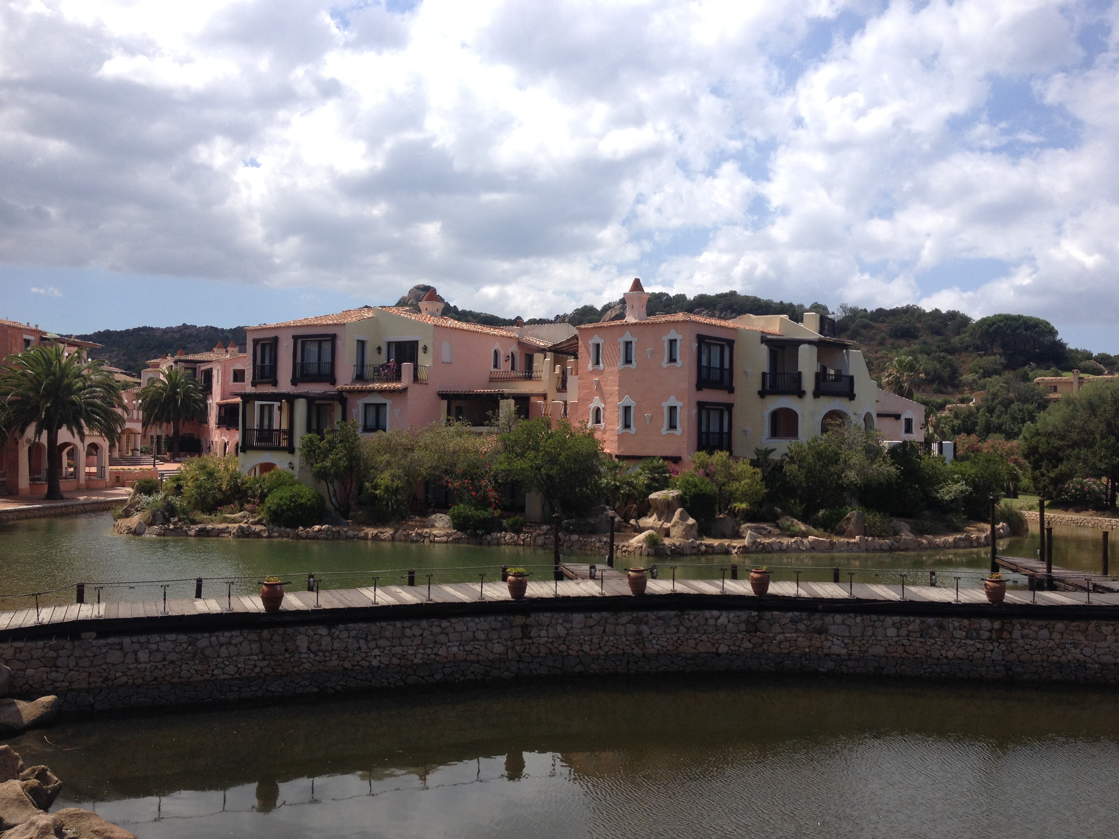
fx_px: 1131
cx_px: 560
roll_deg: -0.9
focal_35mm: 35
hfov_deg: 52.6
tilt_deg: -2.3
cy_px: 420
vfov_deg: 40.7
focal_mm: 4.28
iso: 50
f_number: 2.4
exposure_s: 1/1972
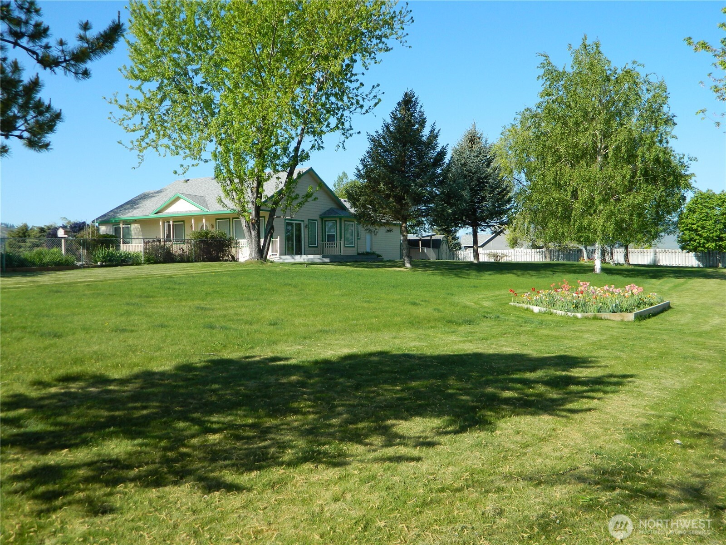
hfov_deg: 58.4
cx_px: 363
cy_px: 272
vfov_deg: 45.4
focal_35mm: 31
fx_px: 650
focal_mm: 5.6
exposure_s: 1/800
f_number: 3.2
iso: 80
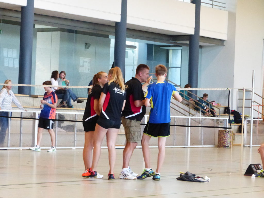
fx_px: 961
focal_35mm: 126
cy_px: 99
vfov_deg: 11.8
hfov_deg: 15.6
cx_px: 132
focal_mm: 22.6
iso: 1600
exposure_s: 1/160
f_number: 4
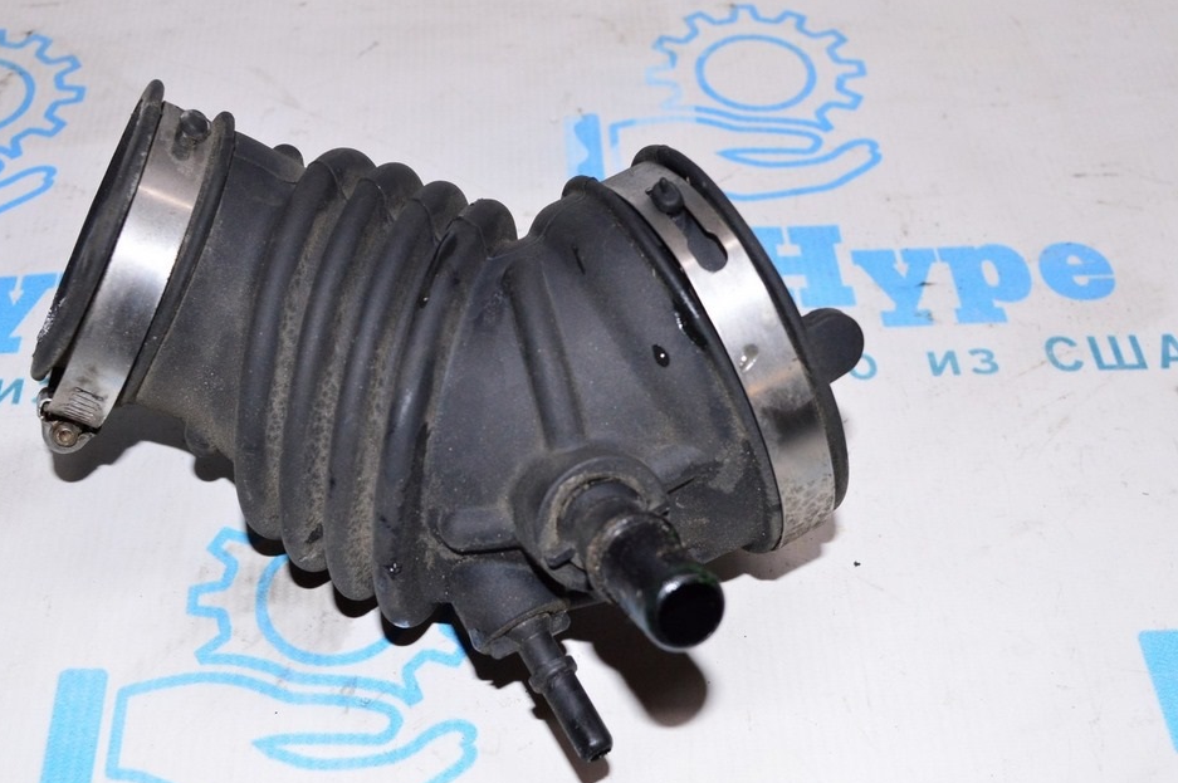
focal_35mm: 48
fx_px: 1554
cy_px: 403
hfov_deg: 41.5
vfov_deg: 28.3
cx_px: 536
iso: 1600
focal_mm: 29
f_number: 8
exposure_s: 1/200
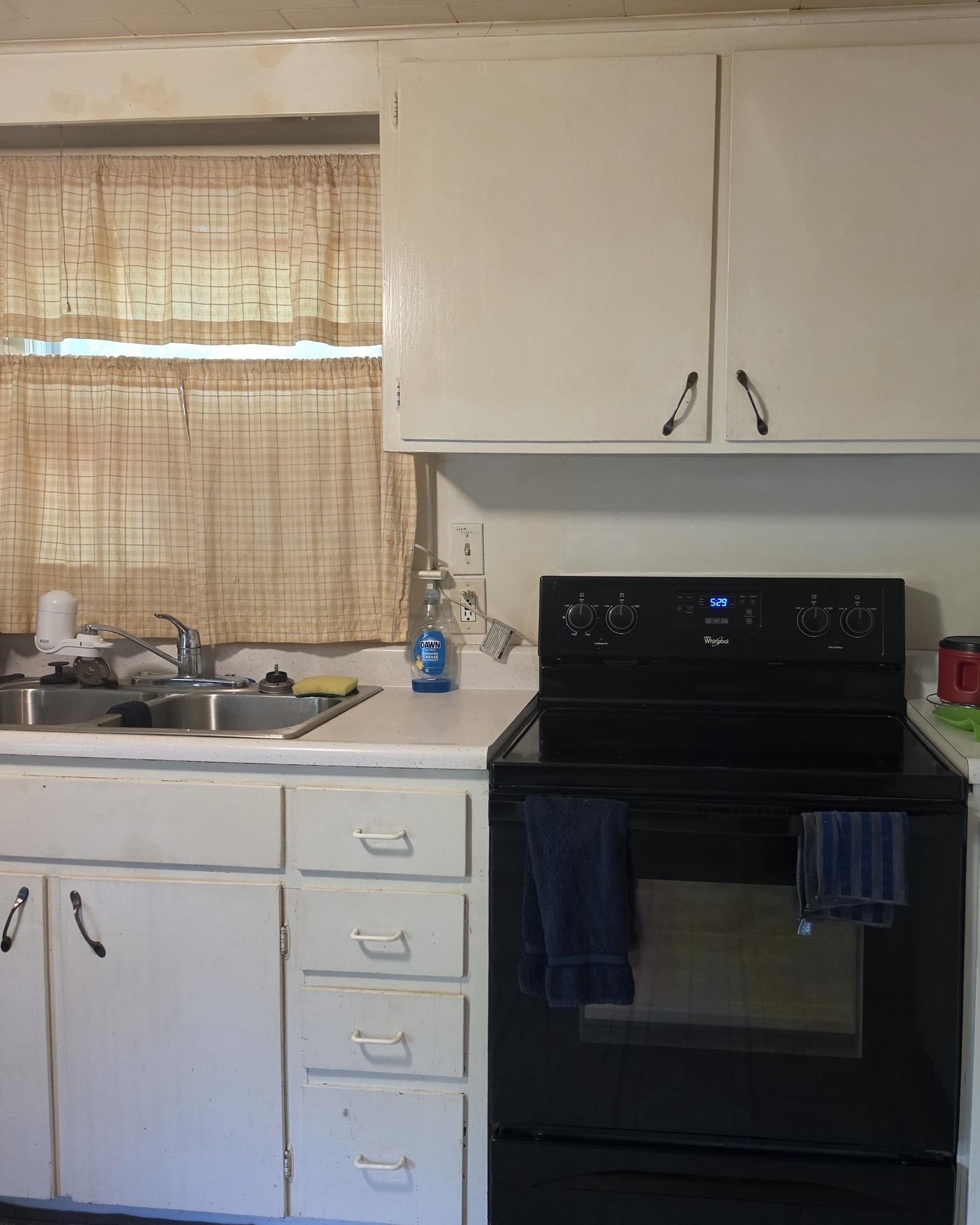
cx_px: 569
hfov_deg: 48.3
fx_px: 1088
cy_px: 613
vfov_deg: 58.8
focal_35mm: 30
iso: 500
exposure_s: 1/120
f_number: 1.4
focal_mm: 6.5
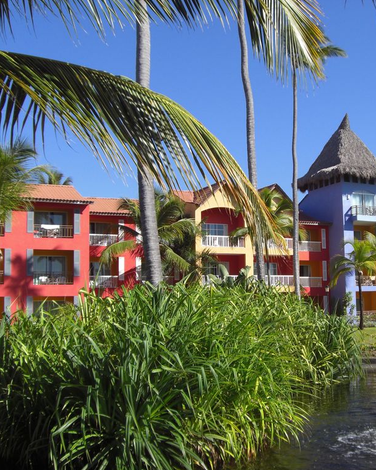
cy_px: 236
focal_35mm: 50
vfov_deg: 37.3
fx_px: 696
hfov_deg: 29.8
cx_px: 281
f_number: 8
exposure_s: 1/125
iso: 64
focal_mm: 6.2
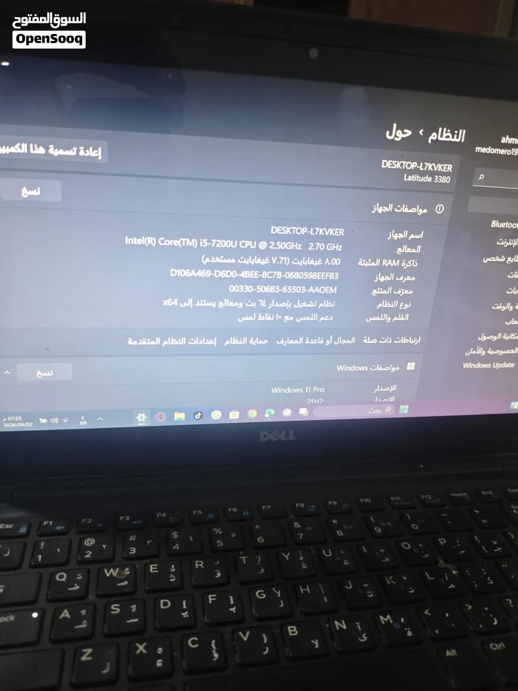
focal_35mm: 26
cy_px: 346
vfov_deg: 67.3
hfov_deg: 53.1
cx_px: 259
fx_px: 519
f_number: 1.5
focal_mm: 4.94
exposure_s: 1/50
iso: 250
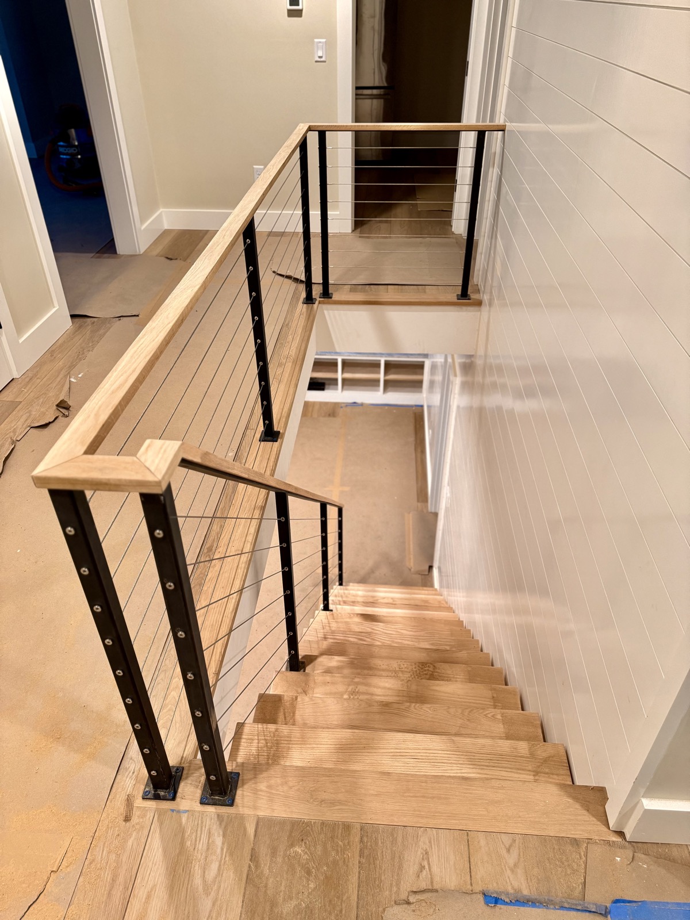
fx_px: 638
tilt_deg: -35.8
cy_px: 460
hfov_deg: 56.8
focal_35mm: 24
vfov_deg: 71.6
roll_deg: -0.5
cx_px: 345
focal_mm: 6.76
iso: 250
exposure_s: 1/60
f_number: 1.78
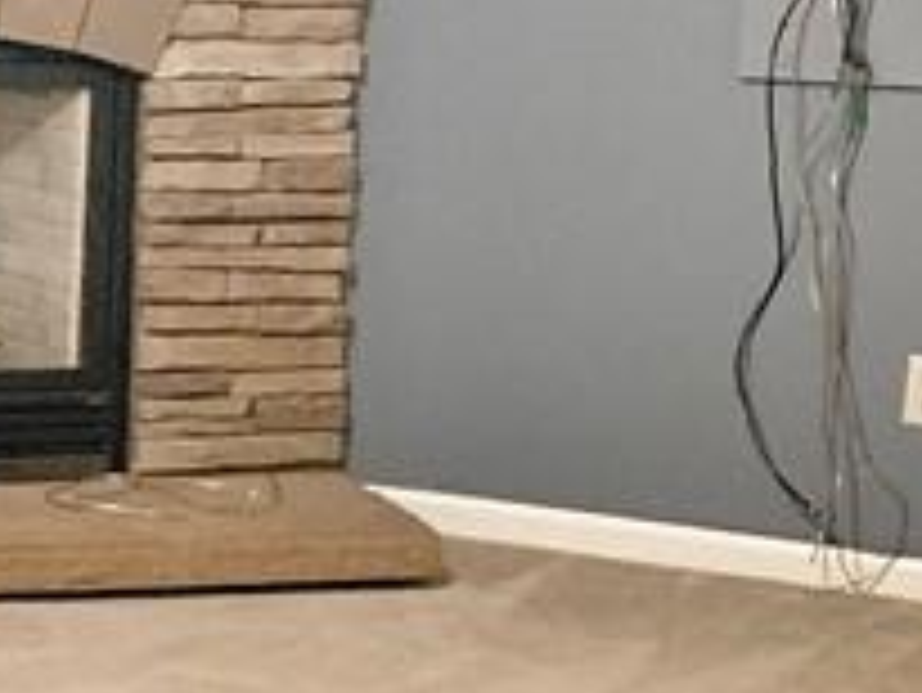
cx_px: -567
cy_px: 490
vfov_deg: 11.4
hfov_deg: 14.0
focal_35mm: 130
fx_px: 3465
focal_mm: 4.25
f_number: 1.8
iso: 500
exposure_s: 1/30
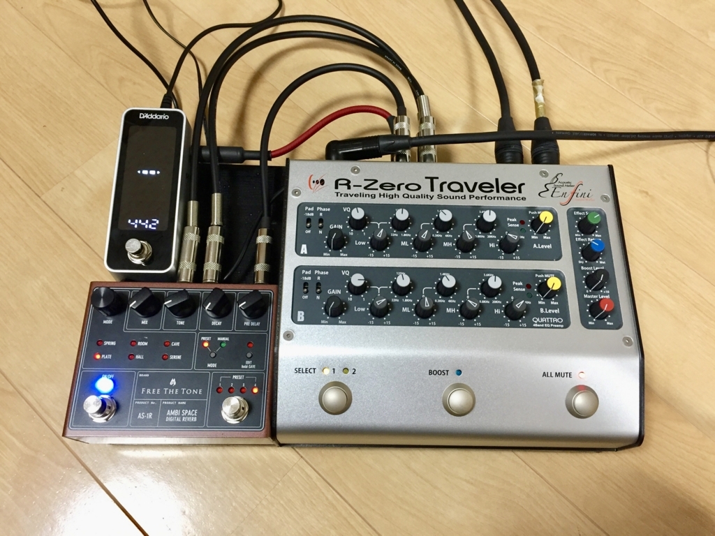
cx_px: 358
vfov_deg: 48.2
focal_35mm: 29
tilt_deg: -67.8
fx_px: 599
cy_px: 268
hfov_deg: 61.7
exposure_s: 1/30
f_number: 2.2
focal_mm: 4.15
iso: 125
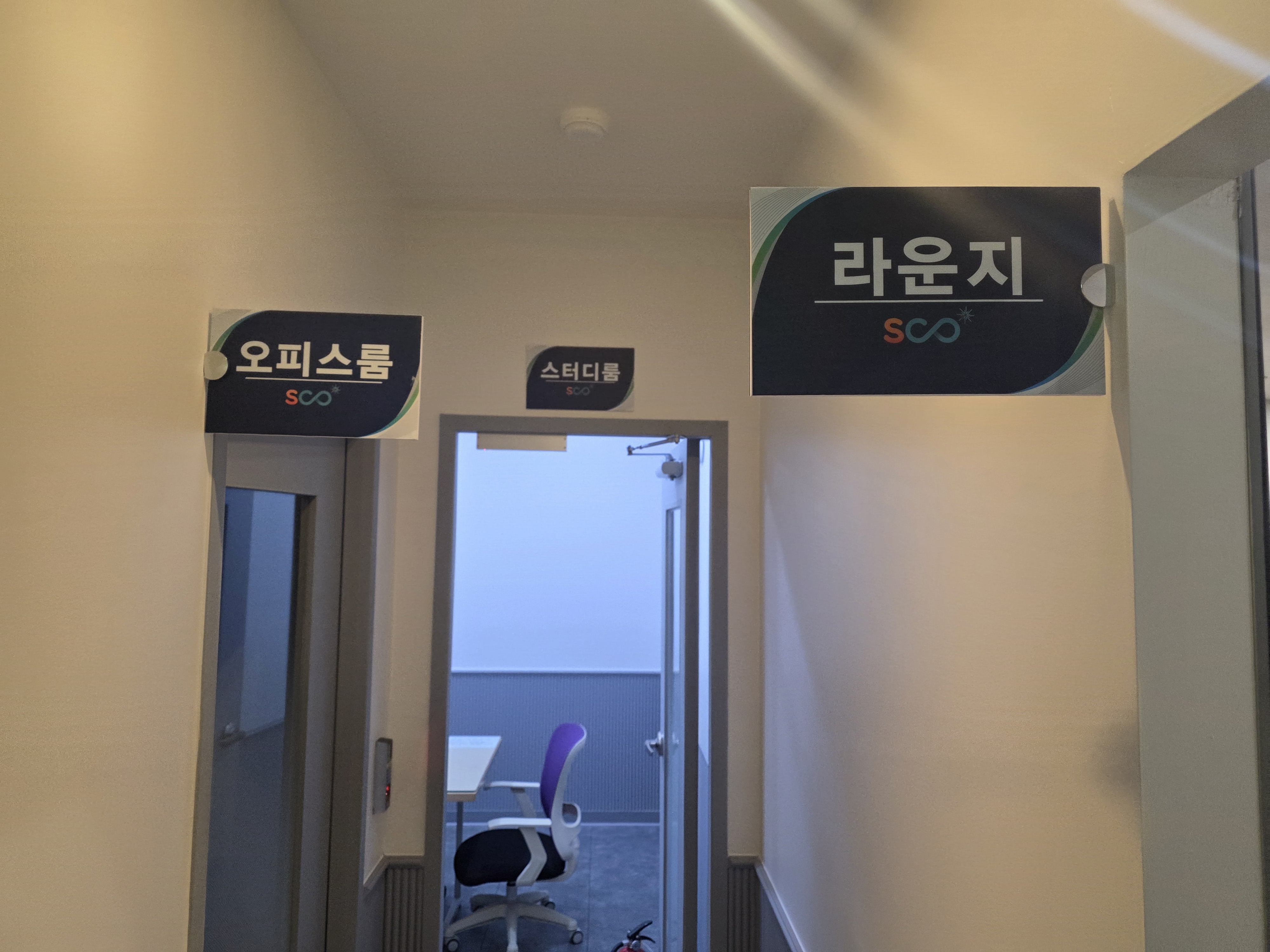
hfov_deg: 73.9
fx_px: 844
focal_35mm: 23
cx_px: 635
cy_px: 476
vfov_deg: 58.9
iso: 320
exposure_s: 1/120
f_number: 1.7
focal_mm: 6.3
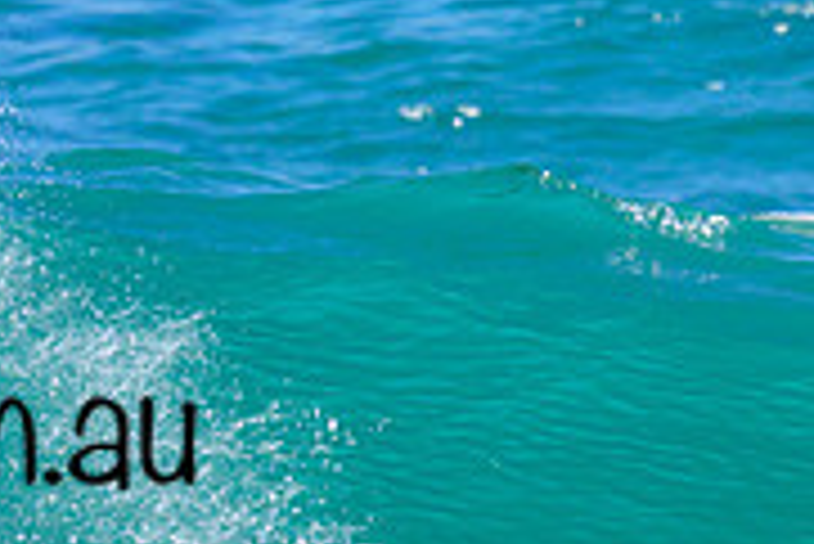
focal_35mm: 3533
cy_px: 314
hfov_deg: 0.6
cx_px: 211
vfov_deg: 0.4
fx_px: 79947
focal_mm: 800
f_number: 6.3
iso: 450
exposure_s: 1/3200
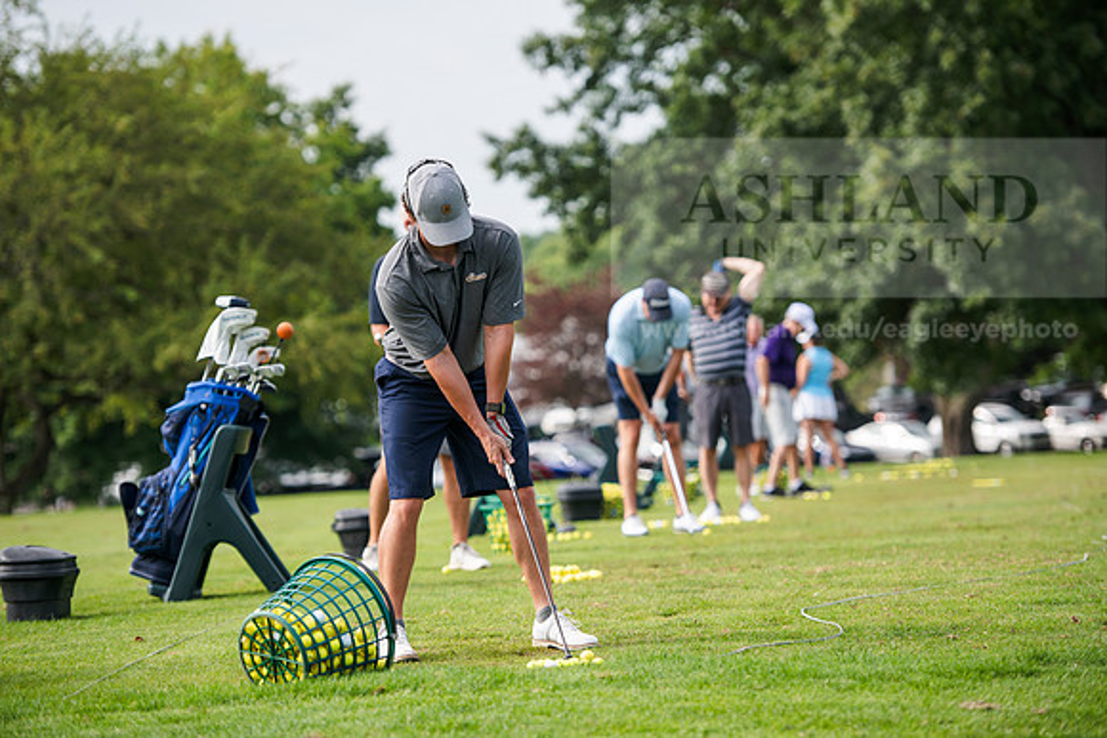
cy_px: 369
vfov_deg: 10.6
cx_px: 554
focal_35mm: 130
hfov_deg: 15.8
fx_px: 3998
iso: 80
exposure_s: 1/800
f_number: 3.2
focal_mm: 130
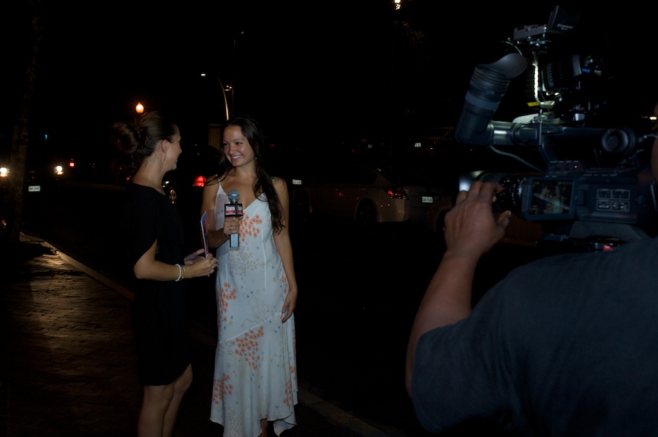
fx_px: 639
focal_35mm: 35
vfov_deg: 37.8
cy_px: 218
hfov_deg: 54.5
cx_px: 329
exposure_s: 1/160
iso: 1600
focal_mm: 35
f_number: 8
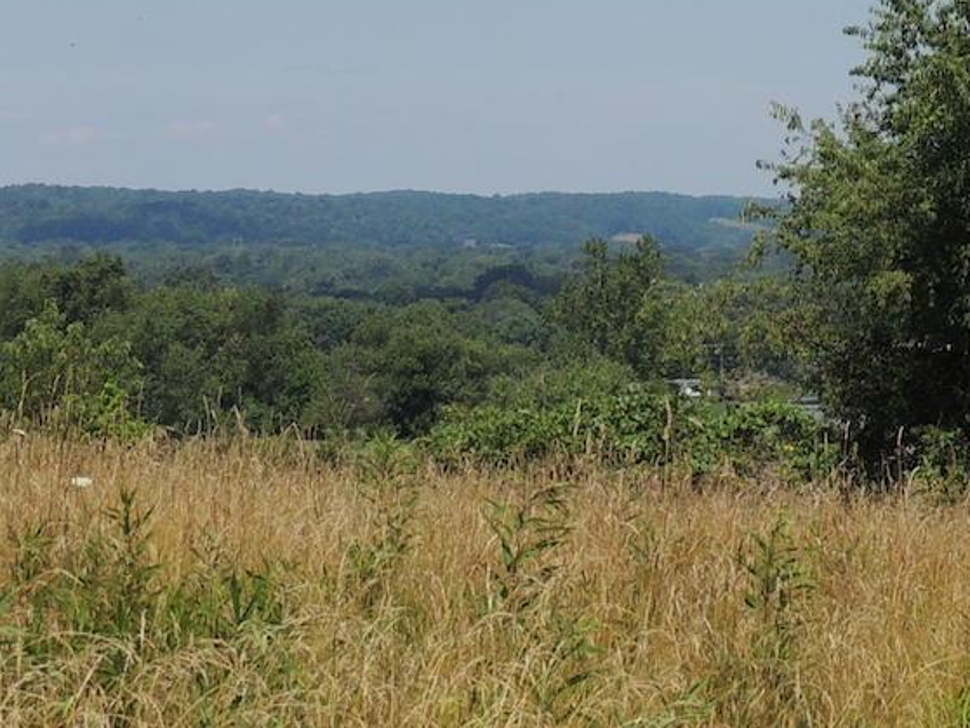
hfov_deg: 13.6
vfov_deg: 10.1
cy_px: -224
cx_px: 866
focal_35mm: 144
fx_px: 4037
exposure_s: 1/1250
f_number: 3.6
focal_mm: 8.9
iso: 100
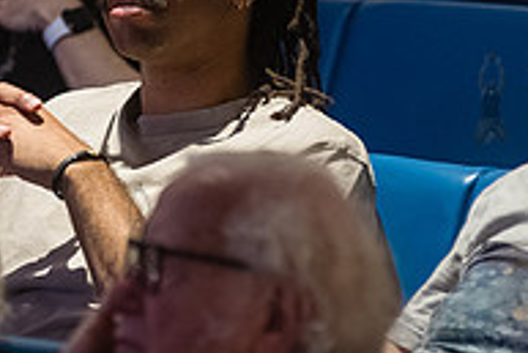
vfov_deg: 2.3
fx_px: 8806
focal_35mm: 600
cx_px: 137
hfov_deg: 3.4
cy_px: -37
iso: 4000
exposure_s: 1/125
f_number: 4
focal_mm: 200
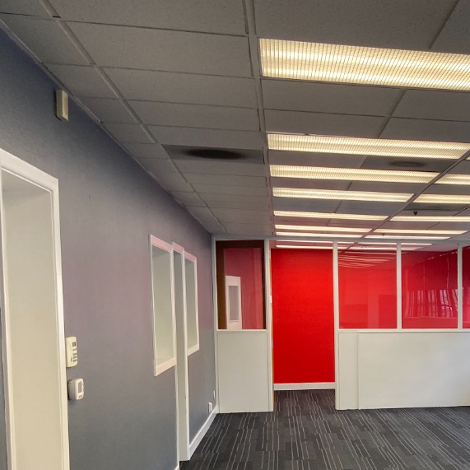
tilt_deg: -5.4
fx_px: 891
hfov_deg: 27.3
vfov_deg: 28.8
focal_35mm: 58
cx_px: 507
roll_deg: +0.1
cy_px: 384
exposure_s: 1/60
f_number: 1.8
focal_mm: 4.25
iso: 64
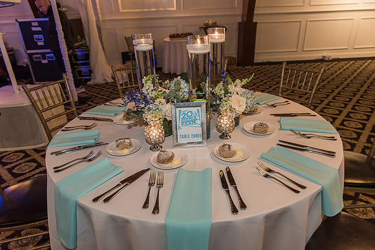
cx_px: 188
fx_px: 250
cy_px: 125
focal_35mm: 24
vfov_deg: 53.2
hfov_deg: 73.7
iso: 1250
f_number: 3.5
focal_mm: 24
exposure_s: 1/100
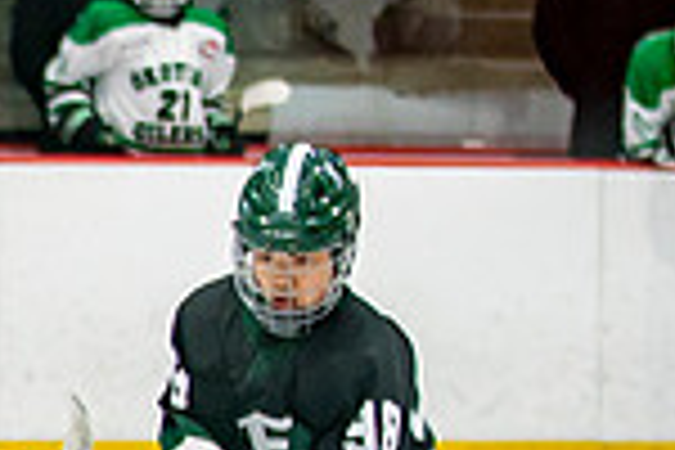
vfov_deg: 2.7
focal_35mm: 506
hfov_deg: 4.0
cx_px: -909
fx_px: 9487
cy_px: 639
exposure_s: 1/640
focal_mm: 75
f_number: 3.2
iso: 640
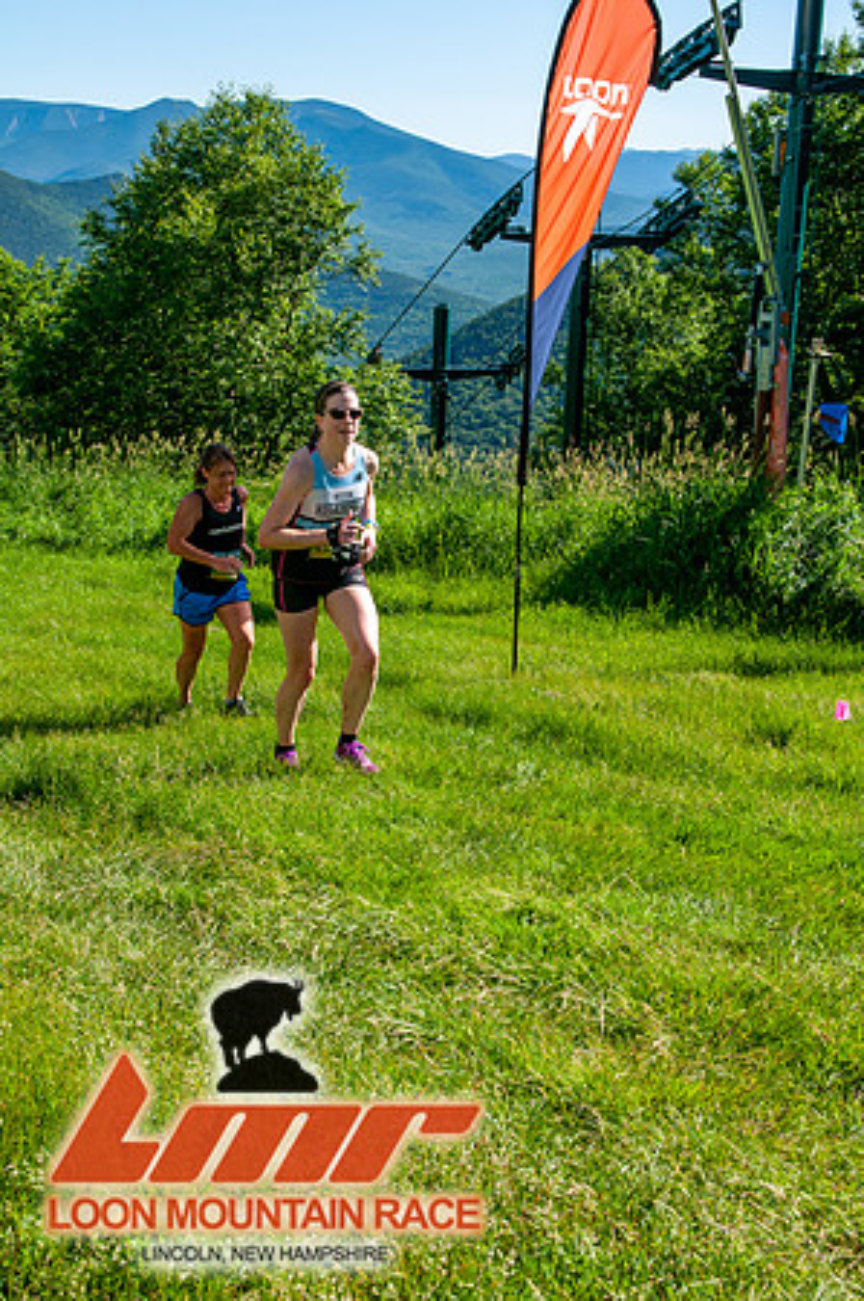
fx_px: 1840
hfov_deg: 26.4
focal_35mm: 51
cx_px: 432
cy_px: 650
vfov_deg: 38.9
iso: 200
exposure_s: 1/400
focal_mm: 34
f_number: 8
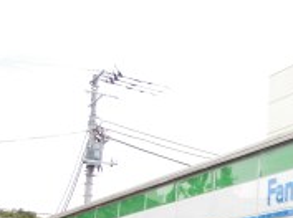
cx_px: 497
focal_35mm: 87
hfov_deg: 18.6
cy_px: 226
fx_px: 735
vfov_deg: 16.5
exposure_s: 1/400
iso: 80
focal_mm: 4.24
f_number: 3
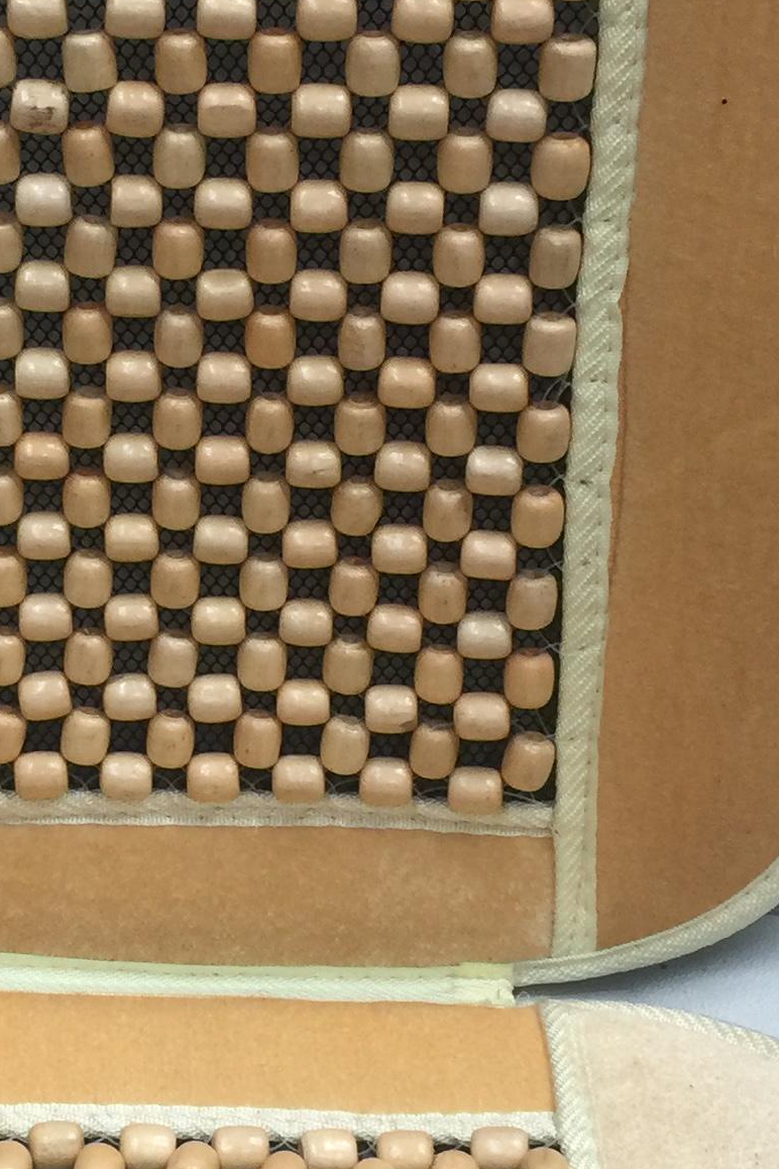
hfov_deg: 15.7
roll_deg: +2.3
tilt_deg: -33.2
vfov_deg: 23.9
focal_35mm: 85
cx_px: -21
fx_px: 2759
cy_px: 653
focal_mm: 4.15
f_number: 2.2
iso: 64
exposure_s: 1/17
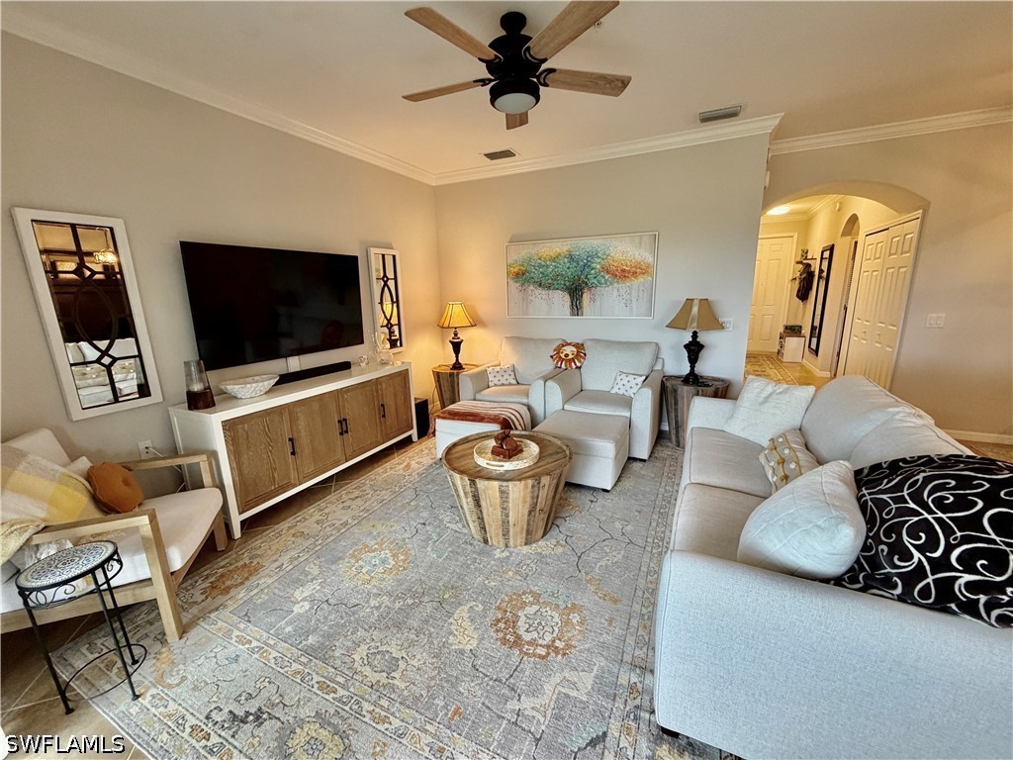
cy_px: 380
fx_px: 410
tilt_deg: -11.8
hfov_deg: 102.1
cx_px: 506
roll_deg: +1.2
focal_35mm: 14
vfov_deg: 85.7
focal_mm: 2.22
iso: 200
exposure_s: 1/60
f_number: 2.2
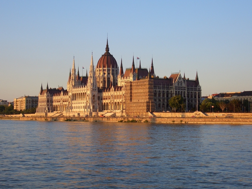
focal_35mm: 62
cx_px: 126
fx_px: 451
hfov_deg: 31.2
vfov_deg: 23.7
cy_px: 94
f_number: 3.5
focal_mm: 10.2
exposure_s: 1/200
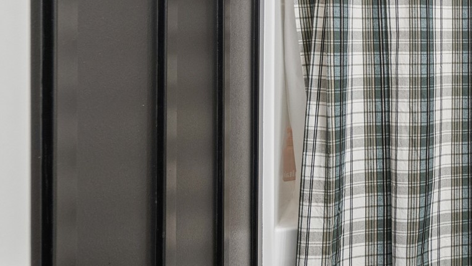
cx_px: 650
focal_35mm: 48
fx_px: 601
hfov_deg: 30.7
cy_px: 12
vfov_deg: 24.1
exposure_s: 1/5
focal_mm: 16
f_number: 9
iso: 400
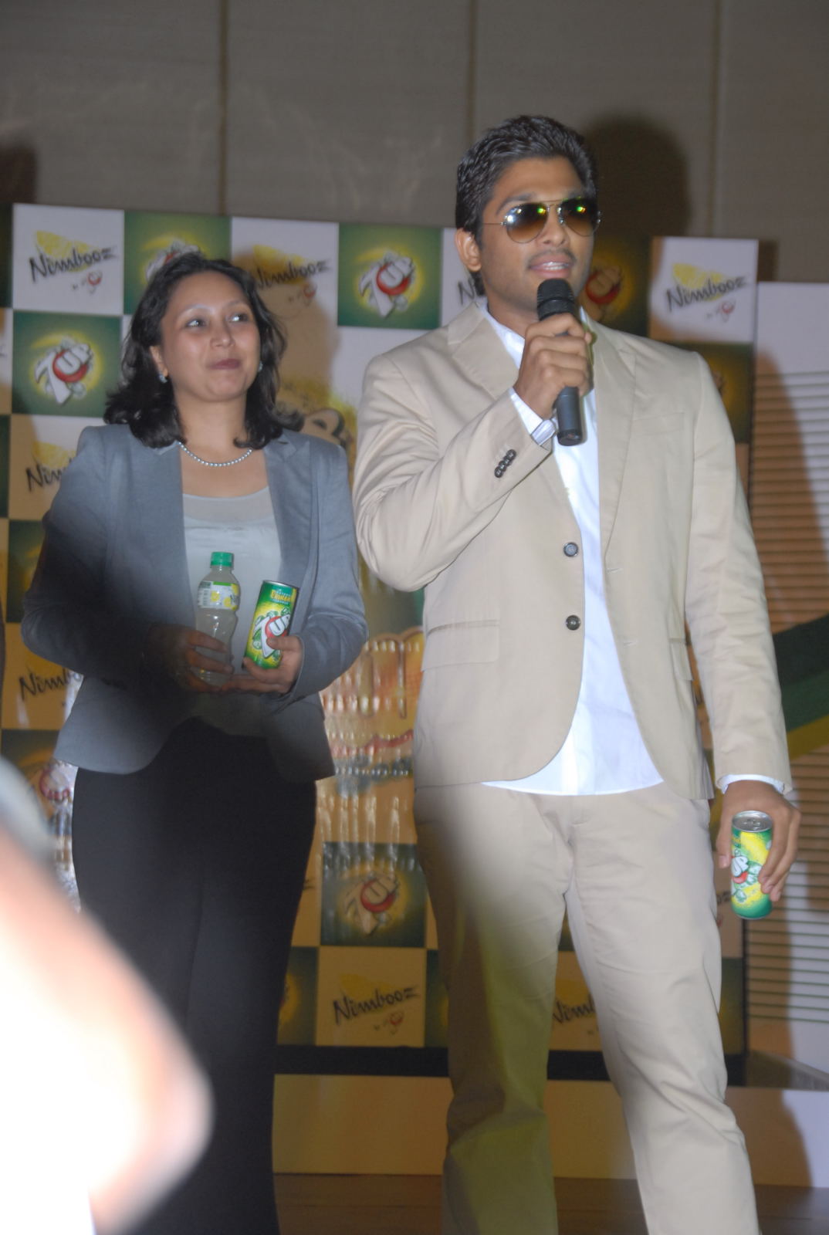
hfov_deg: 15.3
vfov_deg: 22.6
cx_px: 414
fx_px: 3094
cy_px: 618
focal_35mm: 90
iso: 400
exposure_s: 1/125
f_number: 5.6
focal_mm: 60
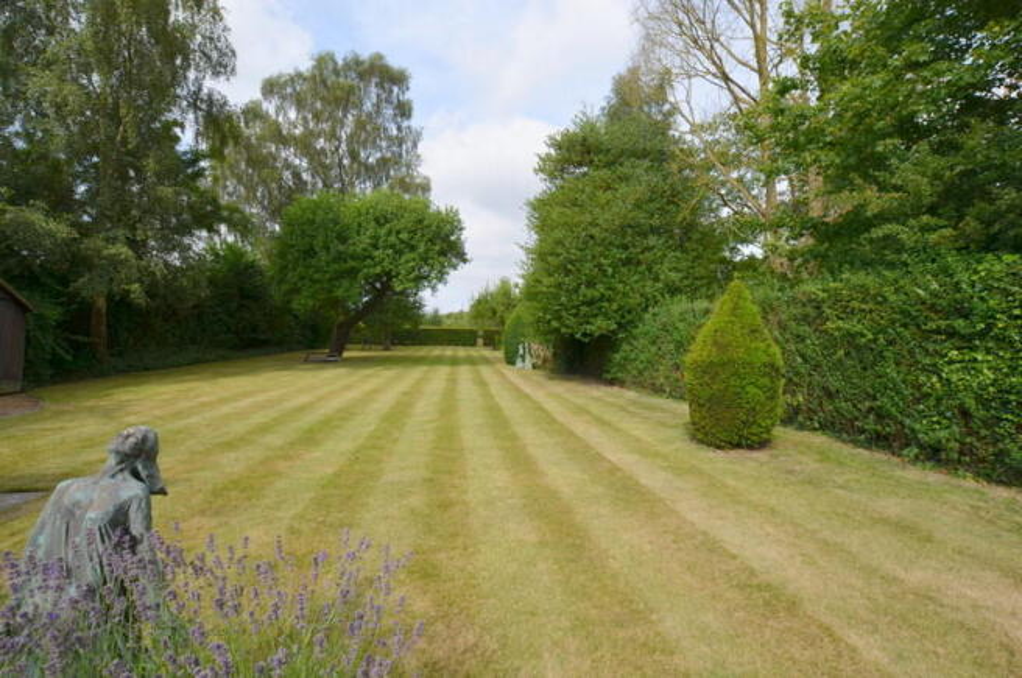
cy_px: 339
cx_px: 511
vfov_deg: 77.1
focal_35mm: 15
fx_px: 425
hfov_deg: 100.5
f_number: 8
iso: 160
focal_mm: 10
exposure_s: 1/250
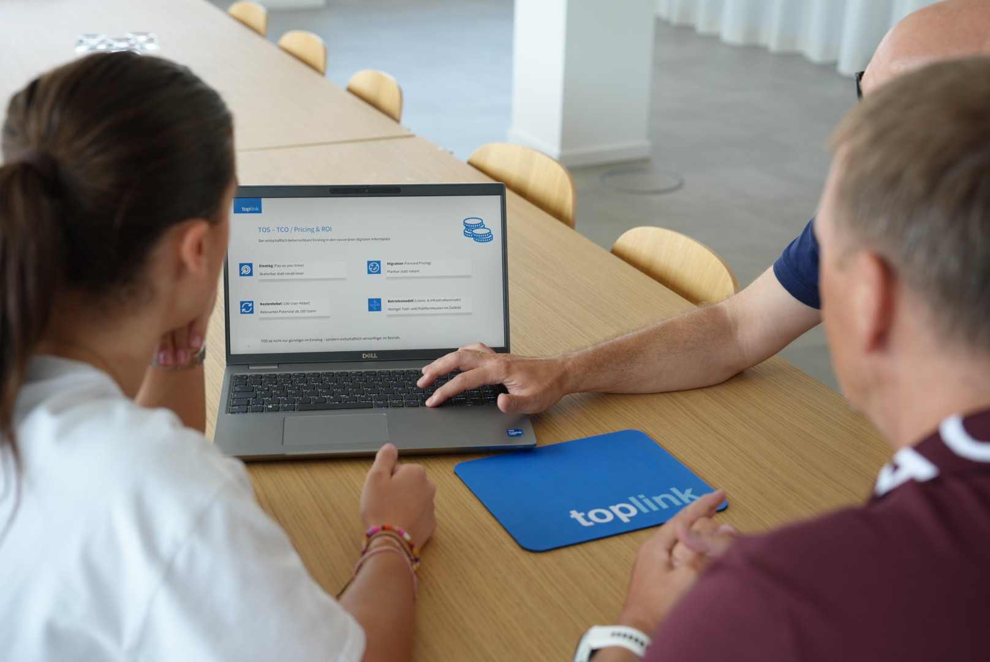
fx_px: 1348
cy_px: 331
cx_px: 495
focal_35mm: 49
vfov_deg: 27.6
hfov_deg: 40.3
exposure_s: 1/160
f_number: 4
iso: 320
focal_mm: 49
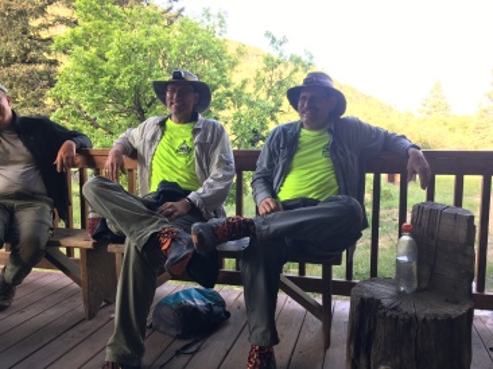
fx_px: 413
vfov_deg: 48.2
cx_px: 246
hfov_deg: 61.7
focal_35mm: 29
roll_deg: +0.9
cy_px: 184
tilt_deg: -5.9
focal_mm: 4.15
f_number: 2.2
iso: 25
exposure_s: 1/40
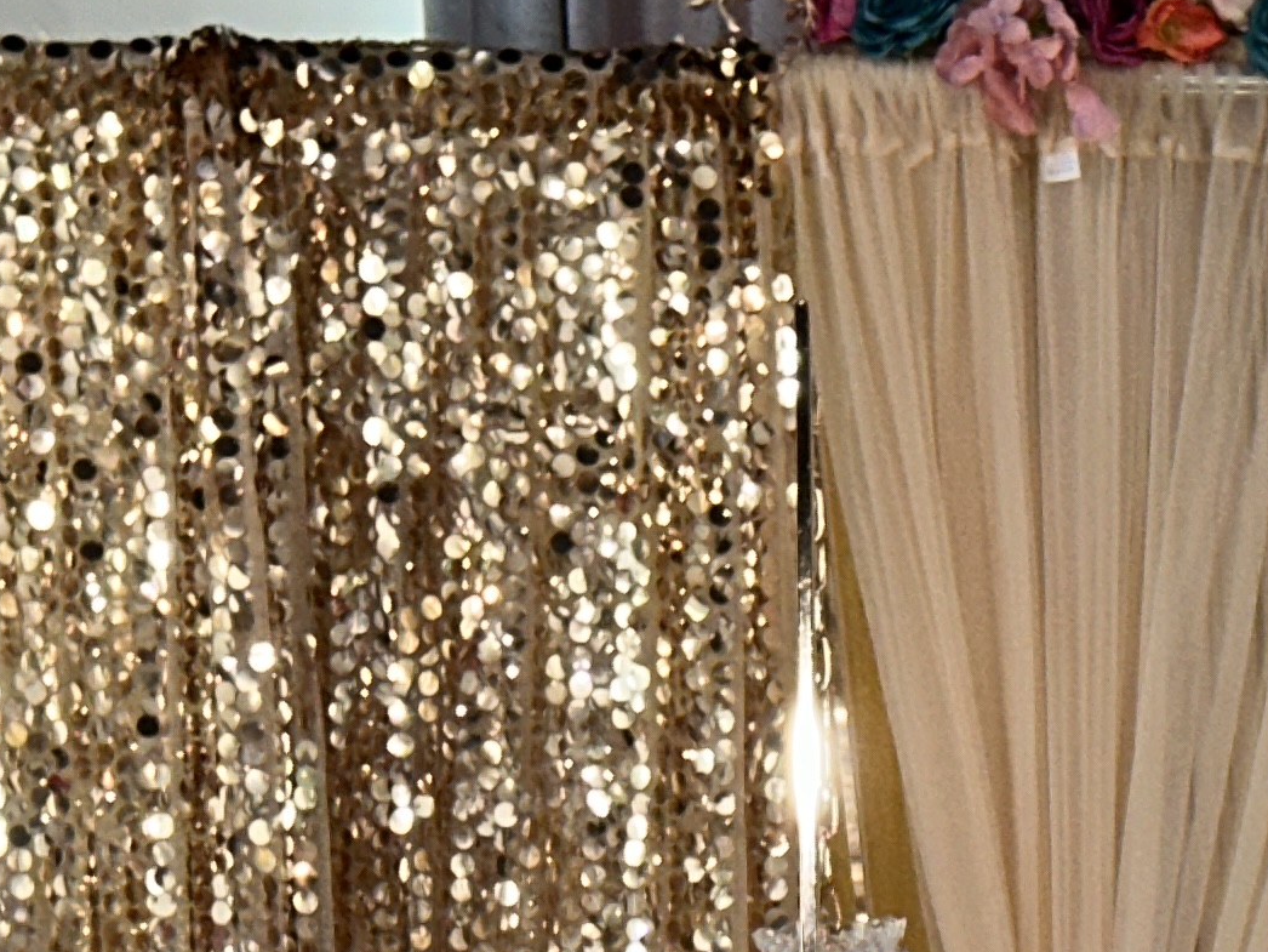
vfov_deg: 7.9
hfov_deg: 10.2
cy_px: 1167
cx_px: 2140
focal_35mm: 185
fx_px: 6778
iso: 64
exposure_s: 1/17
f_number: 1.78
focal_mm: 6.86
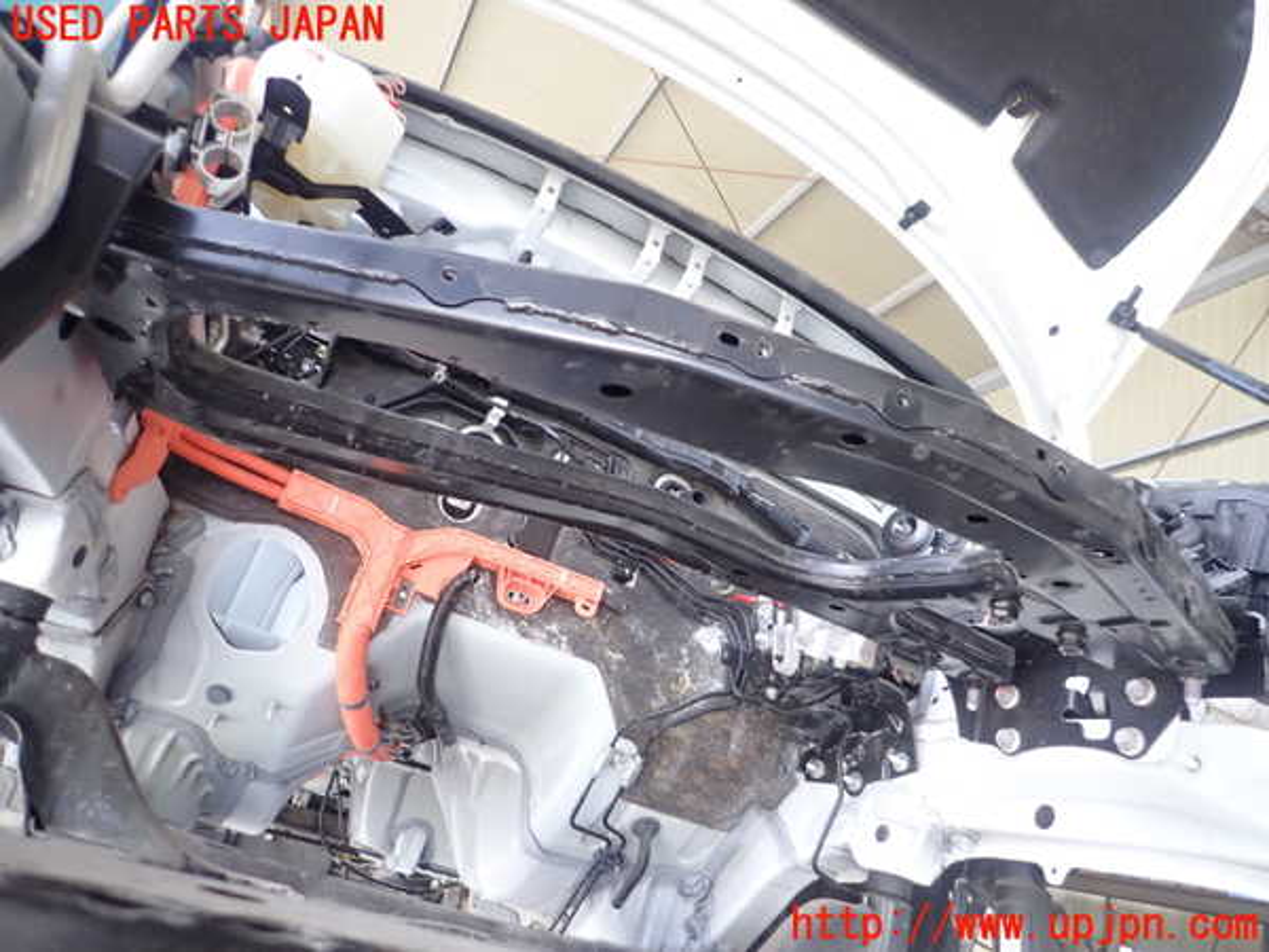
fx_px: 916
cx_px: 634
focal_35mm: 25
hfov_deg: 69.4
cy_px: 476
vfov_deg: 54.9
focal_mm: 4.5
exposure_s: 1/30
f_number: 2
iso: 250
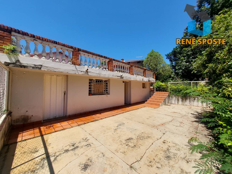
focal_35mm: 13
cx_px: 116
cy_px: 87
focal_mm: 1.74
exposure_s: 1/1422
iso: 40
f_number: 2.2
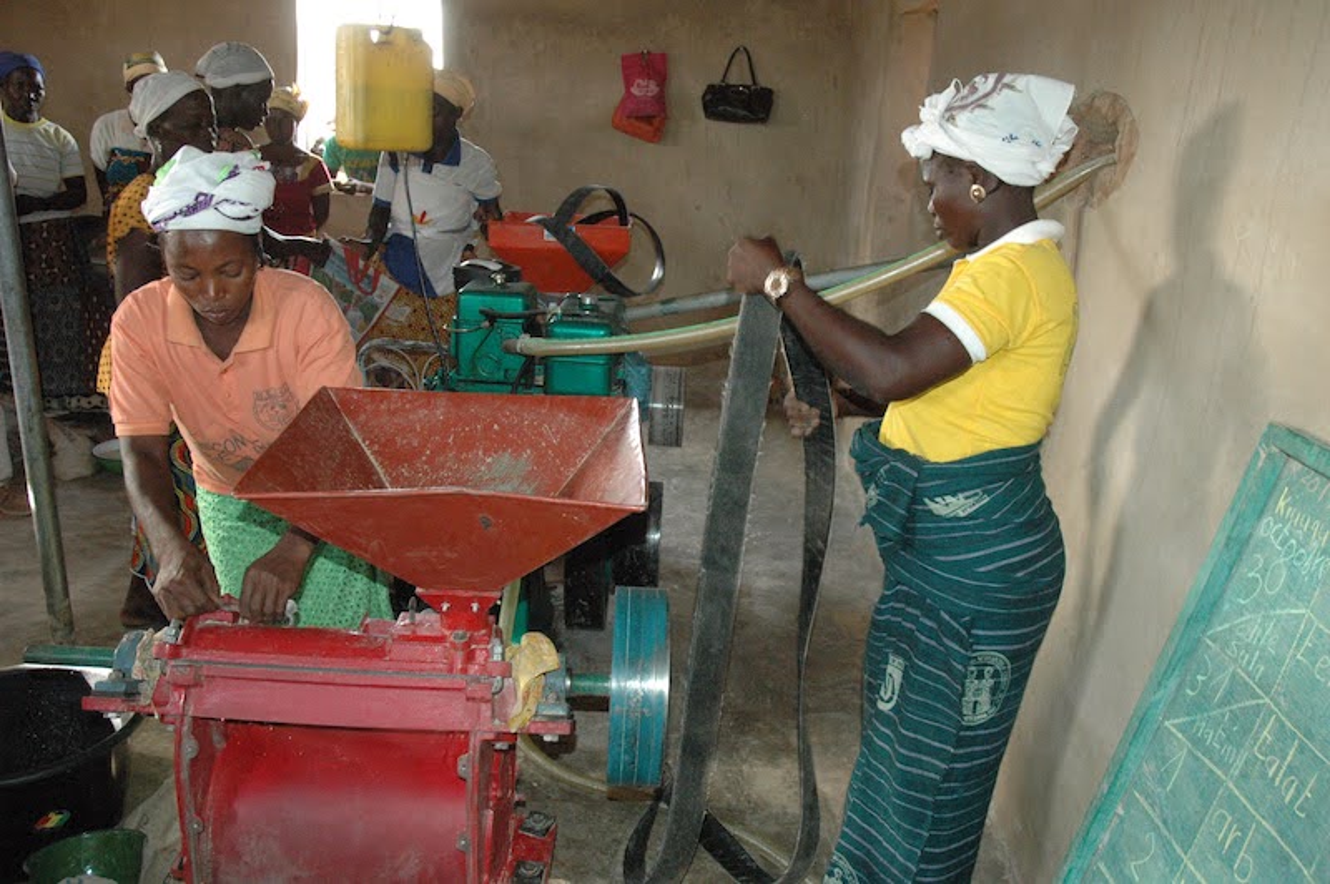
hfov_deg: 57.3
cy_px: 442
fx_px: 1218
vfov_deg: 39.9
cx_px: 665
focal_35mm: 33
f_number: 5
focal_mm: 22
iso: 1600
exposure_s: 1/60
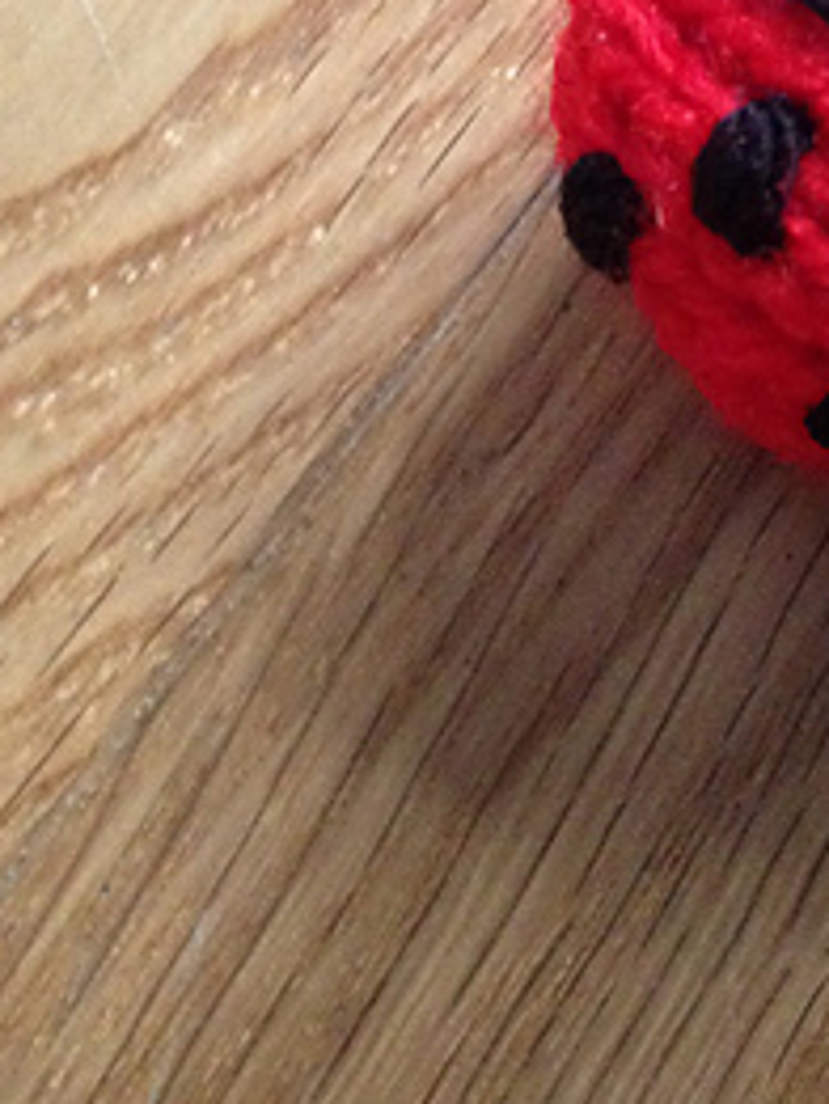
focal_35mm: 81
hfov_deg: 17.4
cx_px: 990
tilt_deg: -73.8
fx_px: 2584
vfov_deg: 23.8
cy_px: 233
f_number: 2.4
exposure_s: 1/15
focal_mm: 4.12
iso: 500
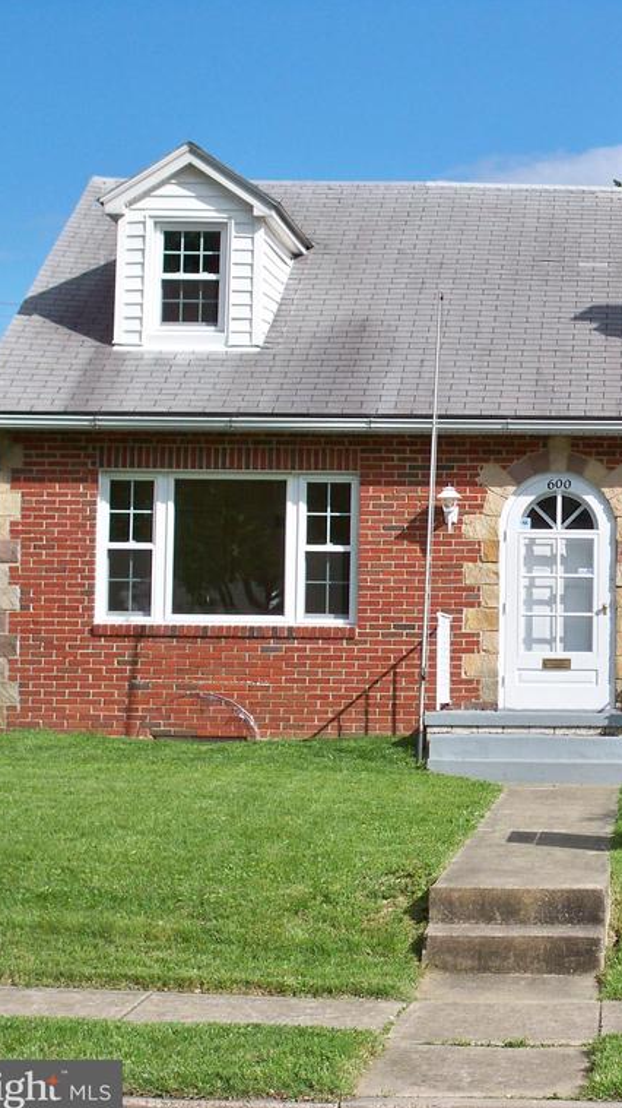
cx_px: 688
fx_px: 2377
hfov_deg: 14.6
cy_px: 558
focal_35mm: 81
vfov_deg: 26.2
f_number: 4
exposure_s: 1/640
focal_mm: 9.7
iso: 64
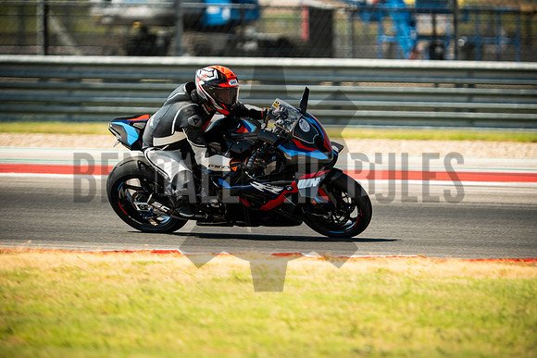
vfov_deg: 3.3
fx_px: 6266
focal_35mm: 420
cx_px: 268
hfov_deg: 4.9
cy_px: 179
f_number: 2.8
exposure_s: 1/2000
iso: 320
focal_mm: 280
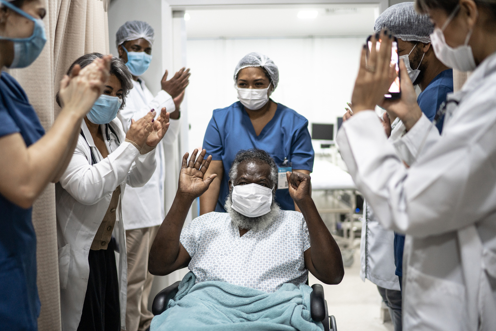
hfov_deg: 53.1
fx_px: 496
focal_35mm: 36
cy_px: 166
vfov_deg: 36.9
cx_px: 246
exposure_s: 1/200
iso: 500
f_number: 1.4
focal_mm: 35
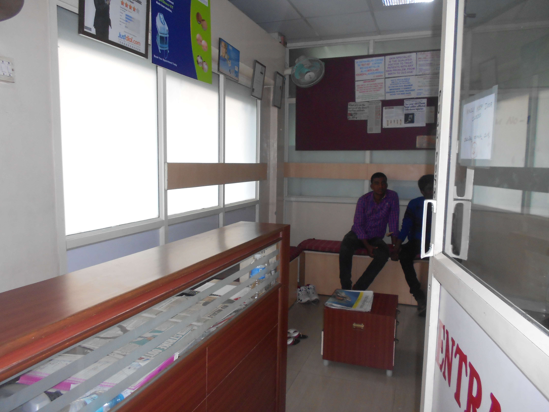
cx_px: 274
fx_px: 412
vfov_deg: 53.1
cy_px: 206
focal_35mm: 26
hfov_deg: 67.3
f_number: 3.2
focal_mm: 4.6
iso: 200
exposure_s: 1/30
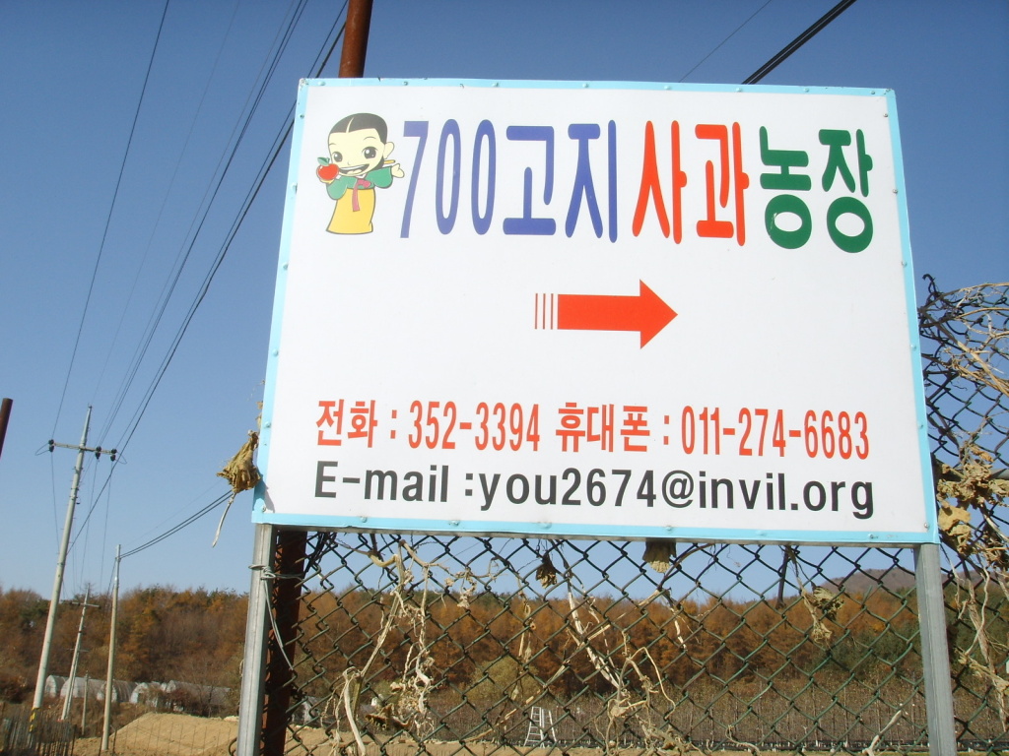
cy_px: 378
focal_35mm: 39
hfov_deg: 47.9
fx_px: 1137
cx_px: 504
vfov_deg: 36.8
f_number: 6.3
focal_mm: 6.6
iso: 50
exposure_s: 1/350
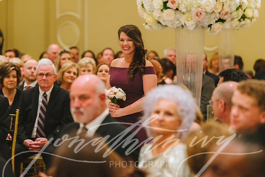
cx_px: 132
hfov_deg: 13.2
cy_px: 88
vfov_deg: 8.9
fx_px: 1141
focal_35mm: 155
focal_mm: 155
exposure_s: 1/160
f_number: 3.2
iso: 2000
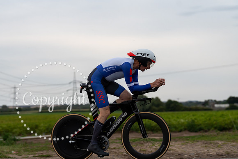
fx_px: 582
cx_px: 119
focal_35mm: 88
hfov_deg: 23.1
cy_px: 80
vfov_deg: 15.5
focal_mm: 88
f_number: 3.5
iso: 1000
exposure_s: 1/800
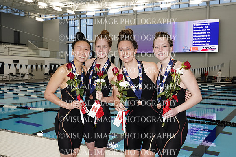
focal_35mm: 44
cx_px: 118
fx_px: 288
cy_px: 78
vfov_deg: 30.5
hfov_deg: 44.5
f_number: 5.6
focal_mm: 44
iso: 1600
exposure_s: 1/200
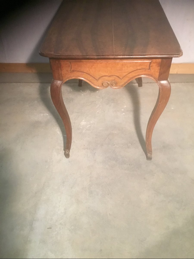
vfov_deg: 58.4
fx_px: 232
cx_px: 97
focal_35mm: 31
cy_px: 130
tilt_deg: -43.1
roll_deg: +1.4
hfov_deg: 45.4
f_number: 2.4
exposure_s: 1/25
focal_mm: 3.3
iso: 200
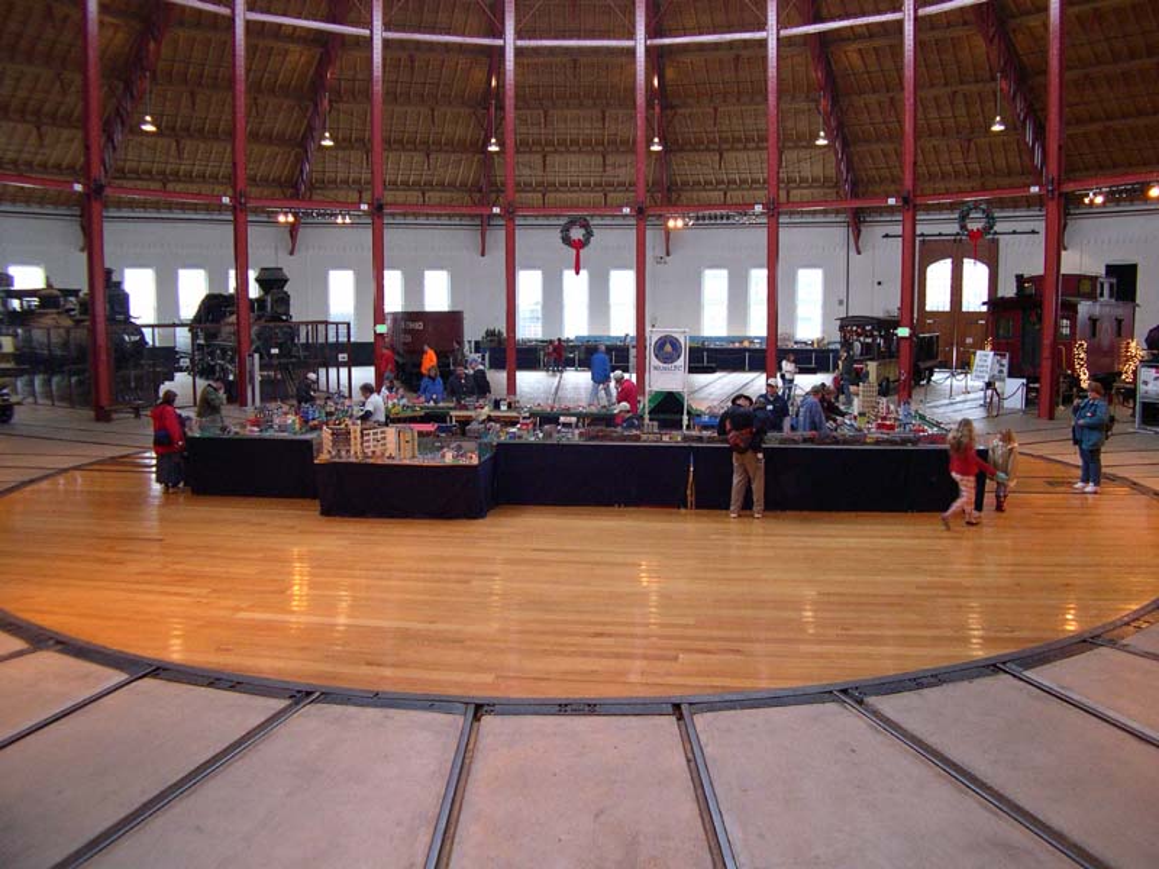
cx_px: 580
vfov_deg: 37.7
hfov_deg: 49.0
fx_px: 1272
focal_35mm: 38
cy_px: 434
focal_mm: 8
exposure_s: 1/22.8
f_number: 2.8
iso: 400
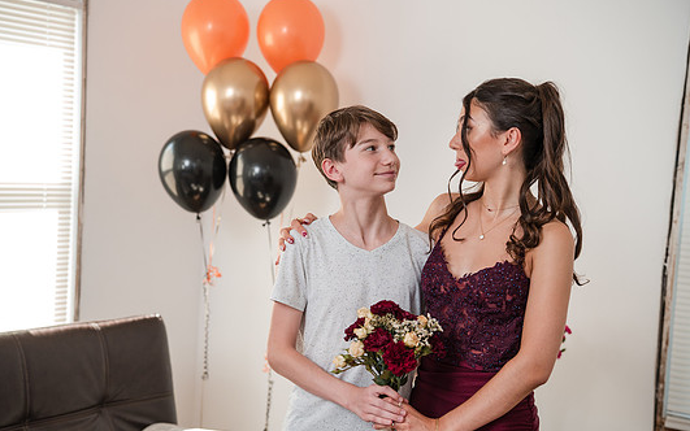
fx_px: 1110
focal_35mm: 59
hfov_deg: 34.5
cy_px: 246
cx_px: 340
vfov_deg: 22.0
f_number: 3.2
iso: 1000
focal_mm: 53
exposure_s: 1/250
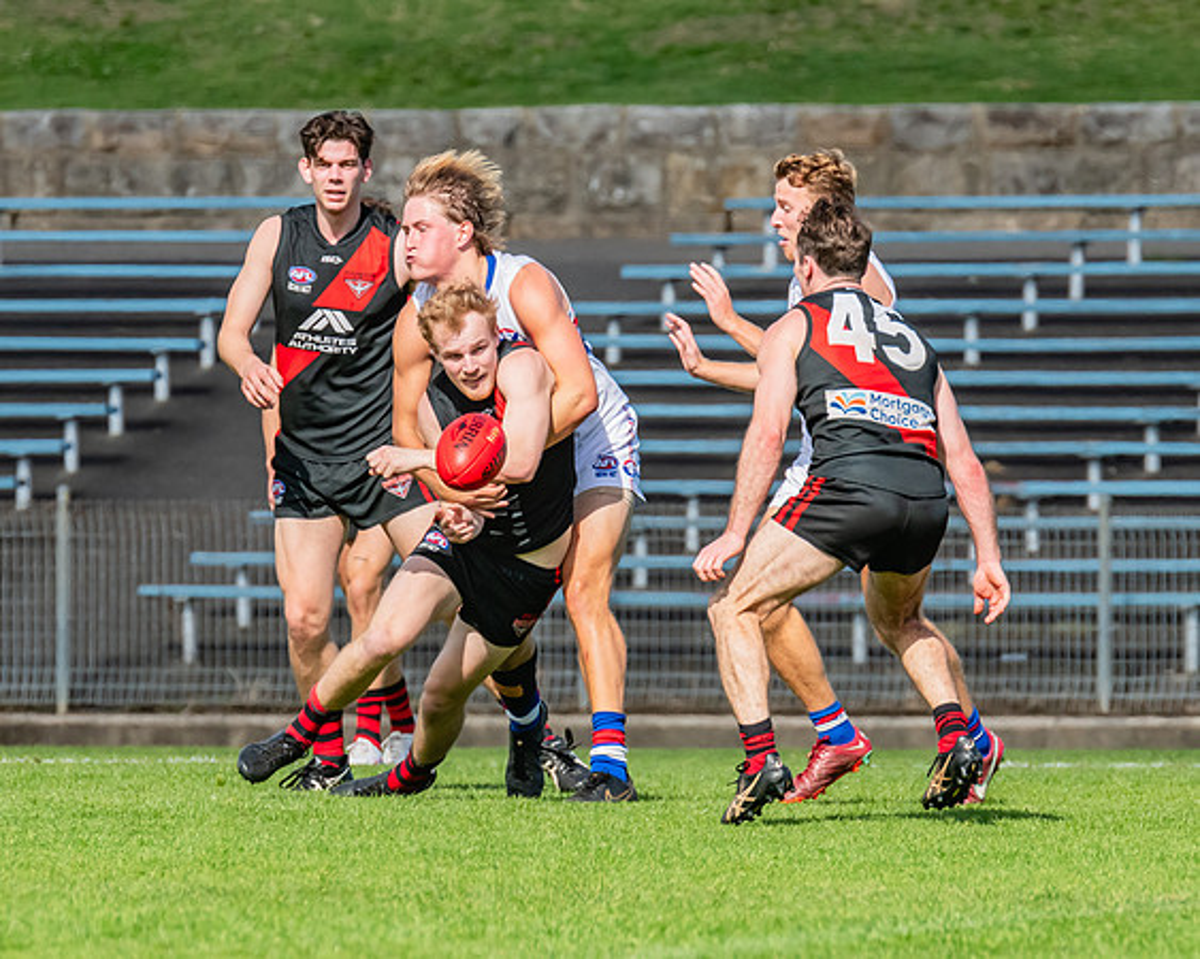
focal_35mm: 803
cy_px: 453
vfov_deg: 1.9
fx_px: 28499
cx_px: 510
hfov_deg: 2.4
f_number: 9
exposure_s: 1/1600
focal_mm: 420
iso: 800
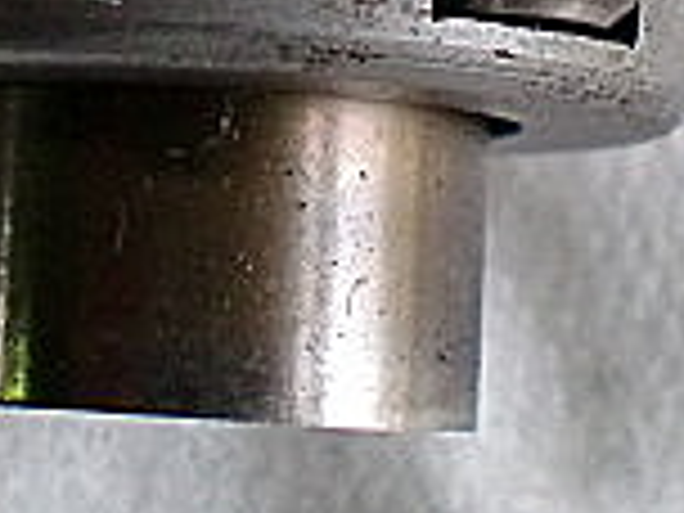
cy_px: -292
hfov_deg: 13.4
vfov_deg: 9.7
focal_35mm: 147
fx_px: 2905
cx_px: 122
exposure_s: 1/60
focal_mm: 6.3
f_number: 3.1
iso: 250
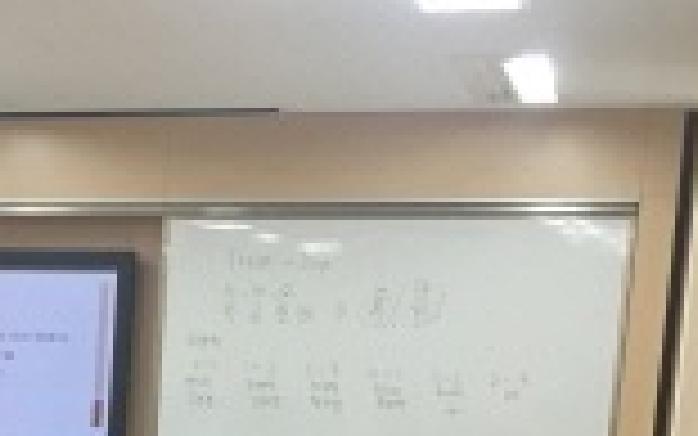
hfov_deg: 16.3
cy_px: 746
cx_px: -288
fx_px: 2265
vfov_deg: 10.5
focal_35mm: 119
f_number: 2.2
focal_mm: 4.15
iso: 32
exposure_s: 1/15
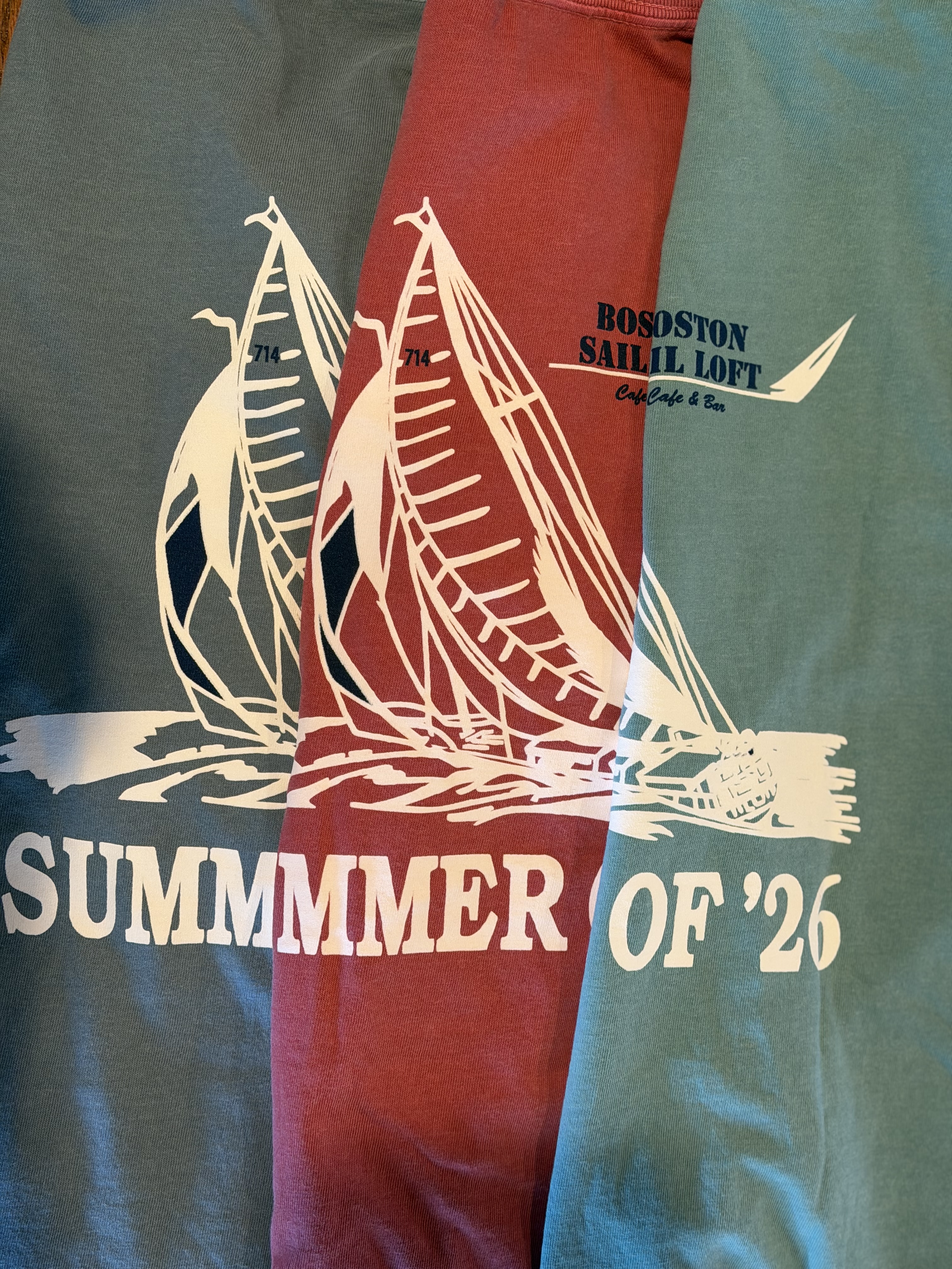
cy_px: 634
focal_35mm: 48
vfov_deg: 39.7
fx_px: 1760
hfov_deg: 30.3
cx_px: 476
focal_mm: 6.76
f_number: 1.78
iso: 160
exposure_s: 1/60
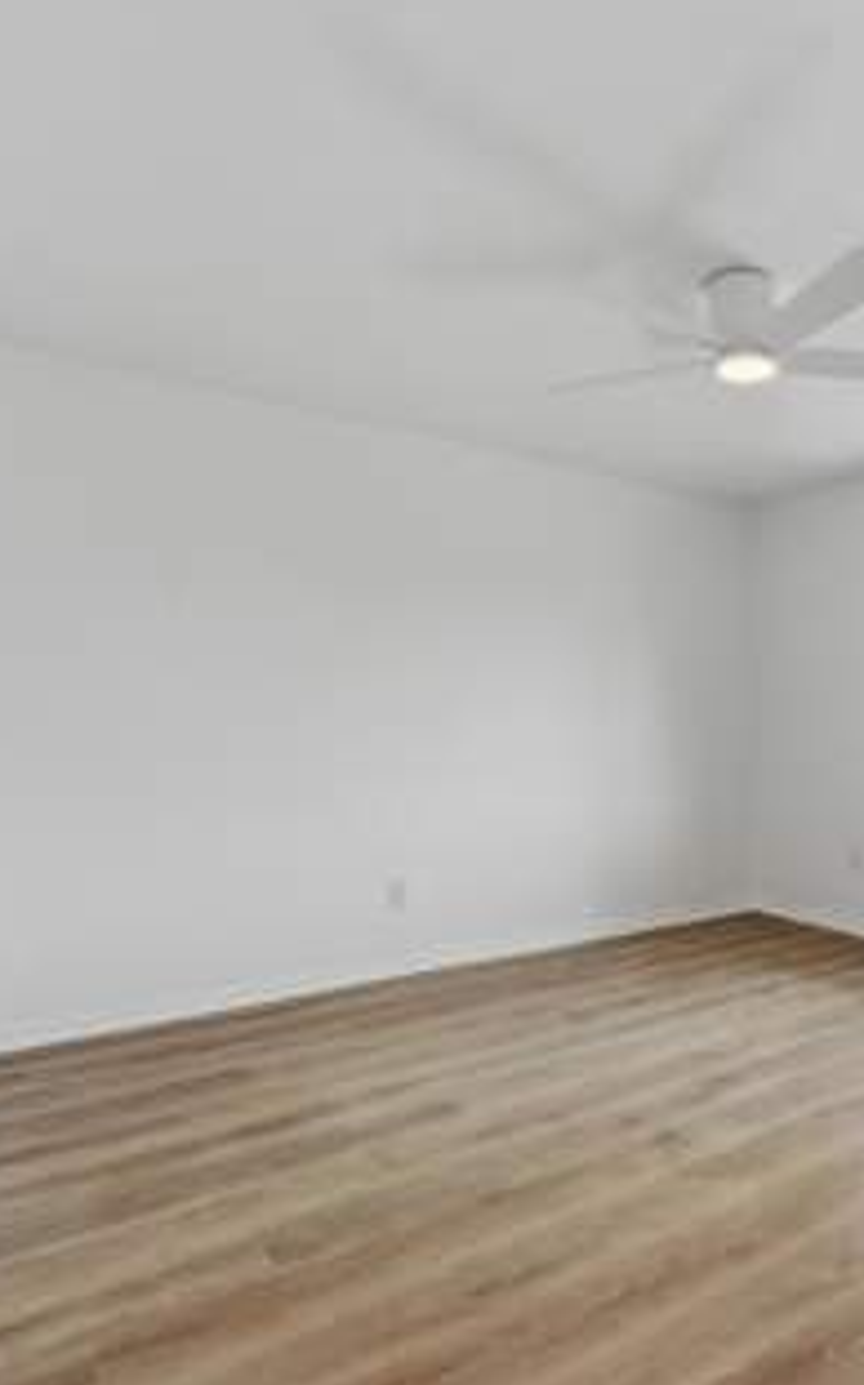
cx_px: 797
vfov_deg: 79.7
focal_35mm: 22
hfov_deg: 48.4
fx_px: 830
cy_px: 688
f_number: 9
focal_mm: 14
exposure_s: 1/15
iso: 250
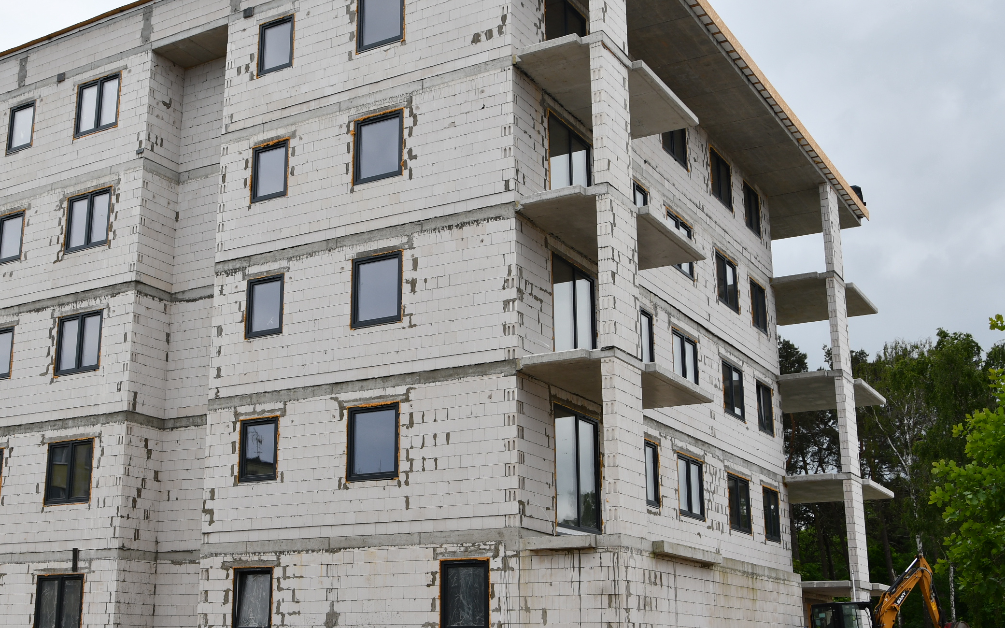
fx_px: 1232
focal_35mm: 45
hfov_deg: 44.0
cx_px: 383
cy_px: 316
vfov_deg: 28.6
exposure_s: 1/320
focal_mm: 22
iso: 100
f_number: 9
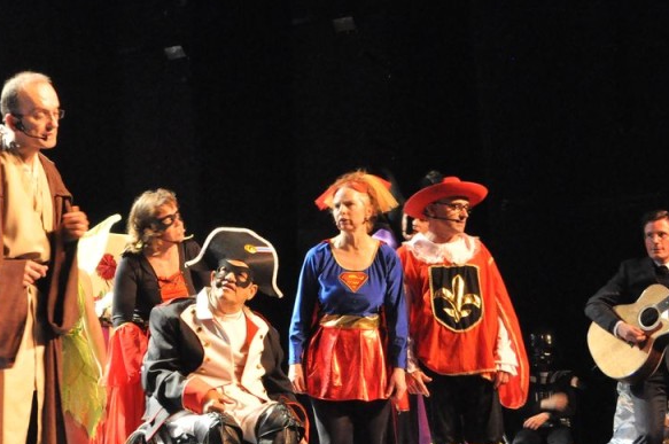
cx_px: 171
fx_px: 1466
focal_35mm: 79
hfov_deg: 25.4
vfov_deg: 17.2
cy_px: 216
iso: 3200
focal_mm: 30
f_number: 5.6
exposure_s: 1/30
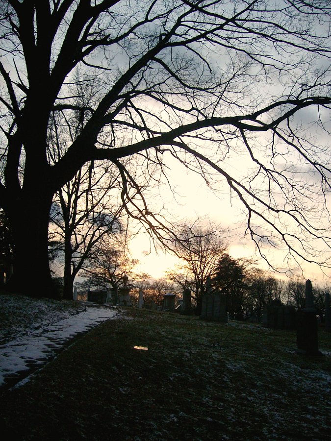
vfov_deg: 52.6
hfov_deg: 40.7
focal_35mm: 35
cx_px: 166
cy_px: 220
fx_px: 446
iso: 80
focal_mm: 5.8
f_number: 7.2
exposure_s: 1/192
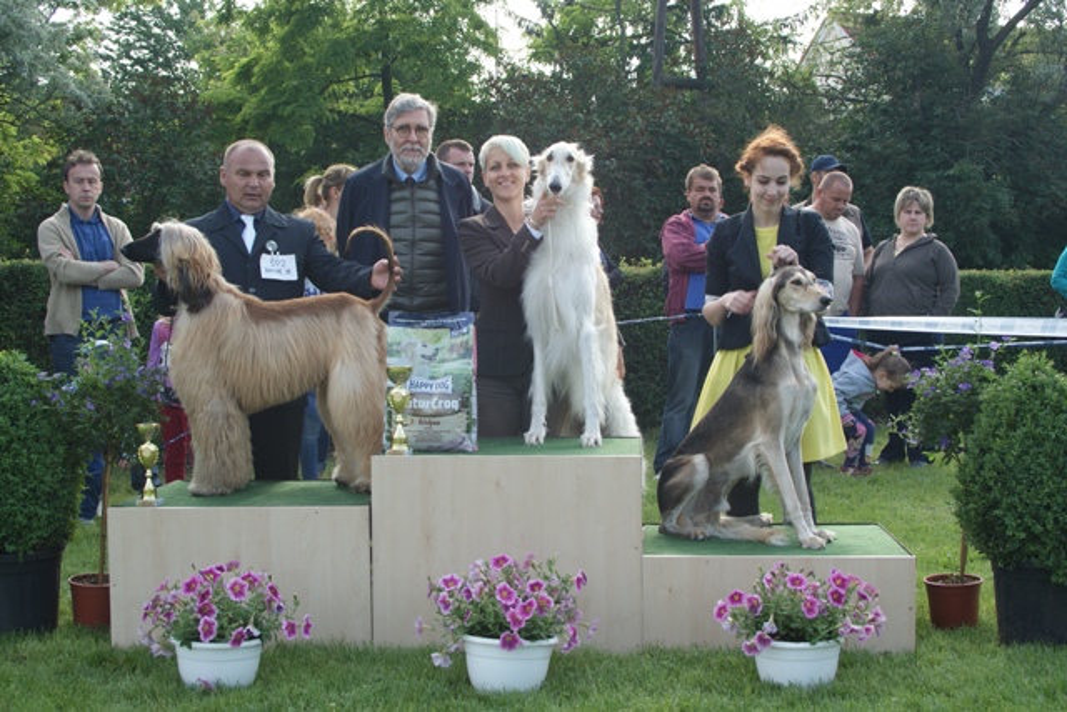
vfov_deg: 31.9
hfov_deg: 46.4
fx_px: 1245
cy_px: 356
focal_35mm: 42
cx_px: 534
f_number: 8
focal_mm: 28
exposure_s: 1/80
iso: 100
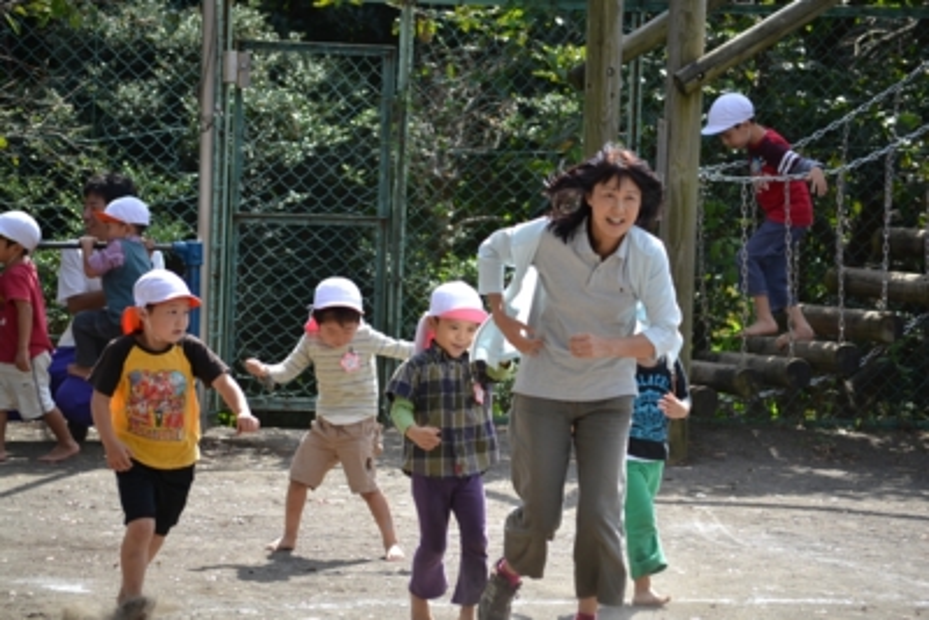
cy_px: 310
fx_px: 5808
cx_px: 464
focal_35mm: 225
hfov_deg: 9.1
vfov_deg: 6.1
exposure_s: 1/640
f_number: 5
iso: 400
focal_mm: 150
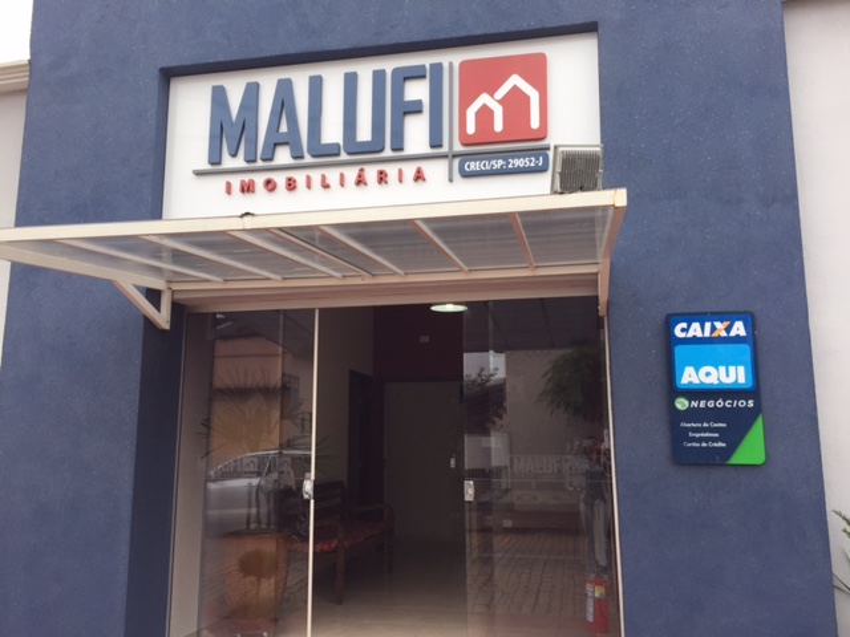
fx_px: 712
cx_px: 425
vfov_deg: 48.2
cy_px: 318
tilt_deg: +10.0
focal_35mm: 29
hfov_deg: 61.7
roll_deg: -0.4
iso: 32
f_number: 2.2
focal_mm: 4.15
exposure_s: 1/694
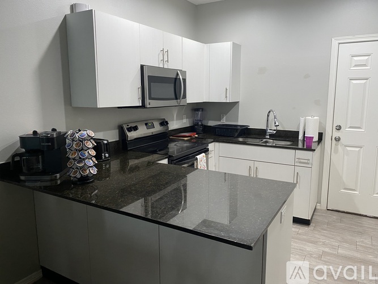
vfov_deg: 53.0
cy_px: 142
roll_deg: +0.4
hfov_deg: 67.3
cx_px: 189
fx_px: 284
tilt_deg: -8.9
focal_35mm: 26
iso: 160
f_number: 1.8
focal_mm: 4.25
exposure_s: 1/60
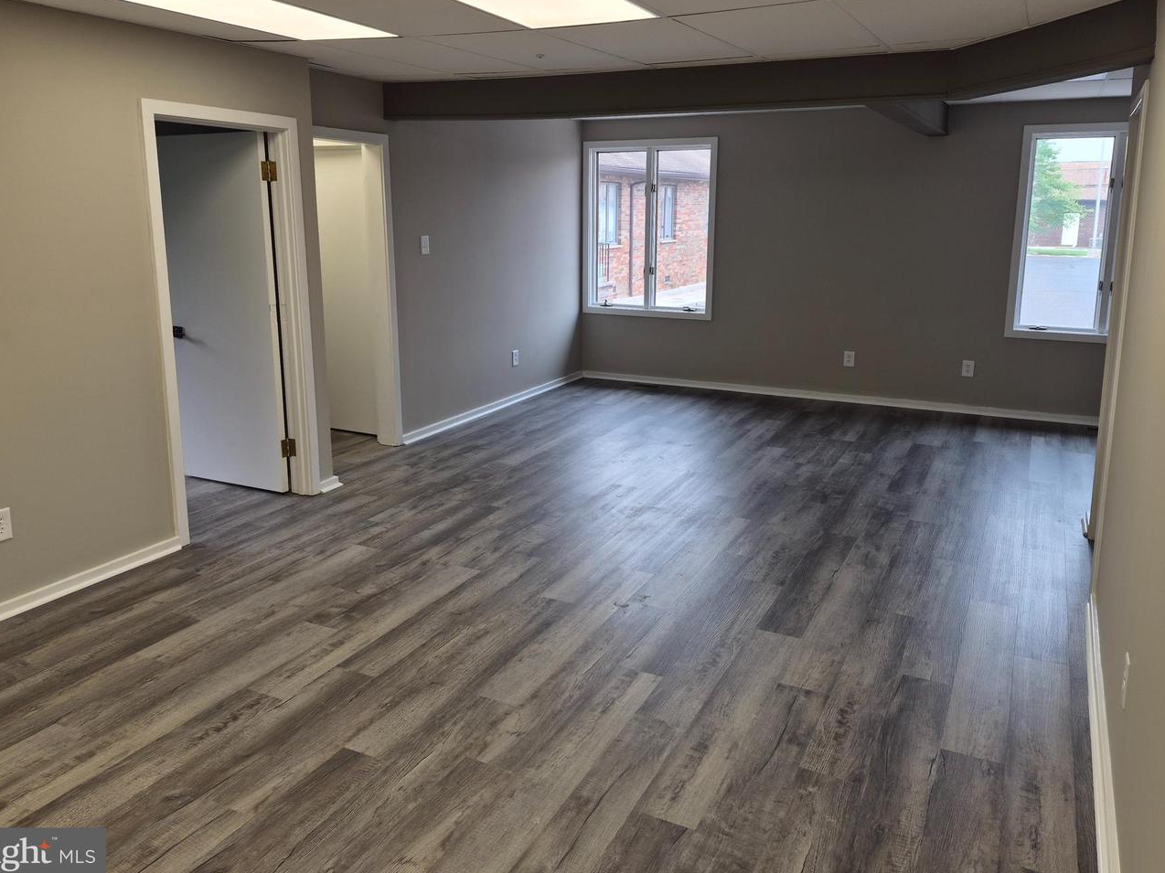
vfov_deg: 52.9
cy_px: 387
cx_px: 604
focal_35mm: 26
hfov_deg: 67.3
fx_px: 875
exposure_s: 1/140
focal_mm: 5.4
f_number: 1.8
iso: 25
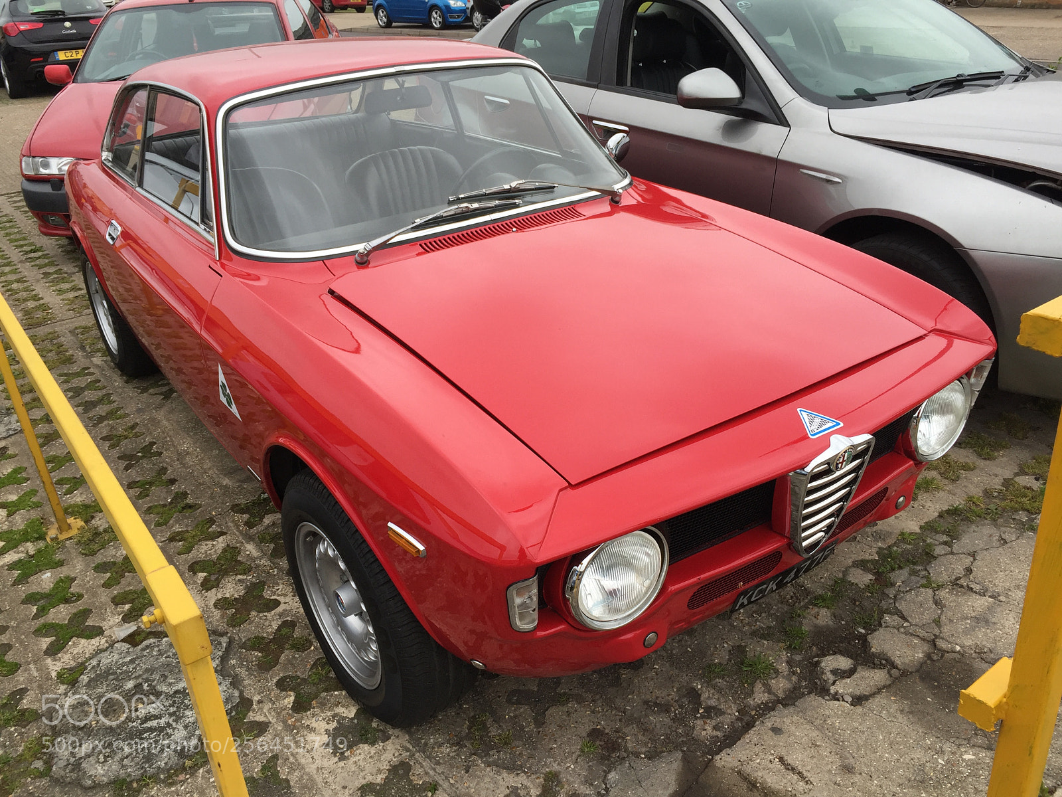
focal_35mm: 29
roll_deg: +0.7
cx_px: 531
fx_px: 890
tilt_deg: -25.6
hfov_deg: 61.7
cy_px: 398
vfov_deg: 48.2
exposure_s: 1/273
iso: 32
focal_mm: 4.15
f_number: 2.2
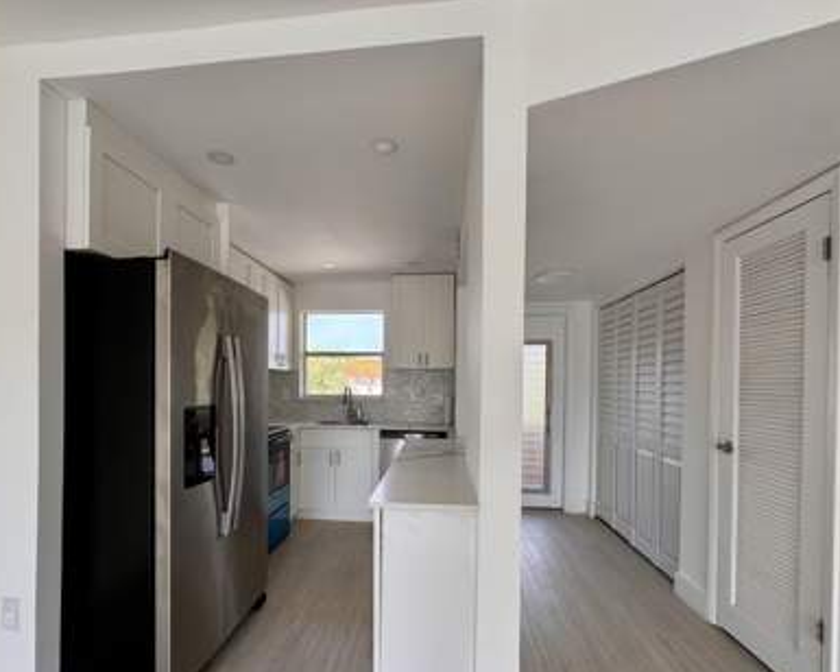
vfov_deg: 76.5
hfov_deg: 89.5
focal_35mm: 17
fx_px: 423
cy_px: 387
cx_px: 391
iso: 40
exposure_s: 1/99
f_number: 2.2
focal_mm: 2.22
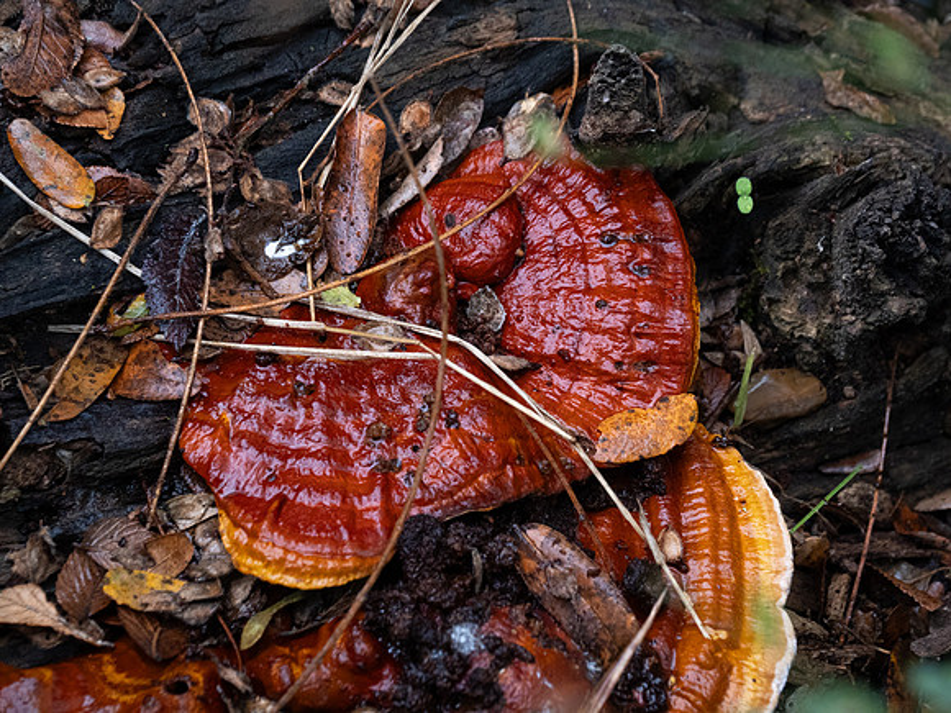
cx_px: 476
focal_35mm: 160
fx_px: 4396
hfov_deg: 12.3
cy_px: 356
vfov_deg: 9.3
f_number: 8
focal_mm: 80
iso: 1600
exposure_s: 1/200
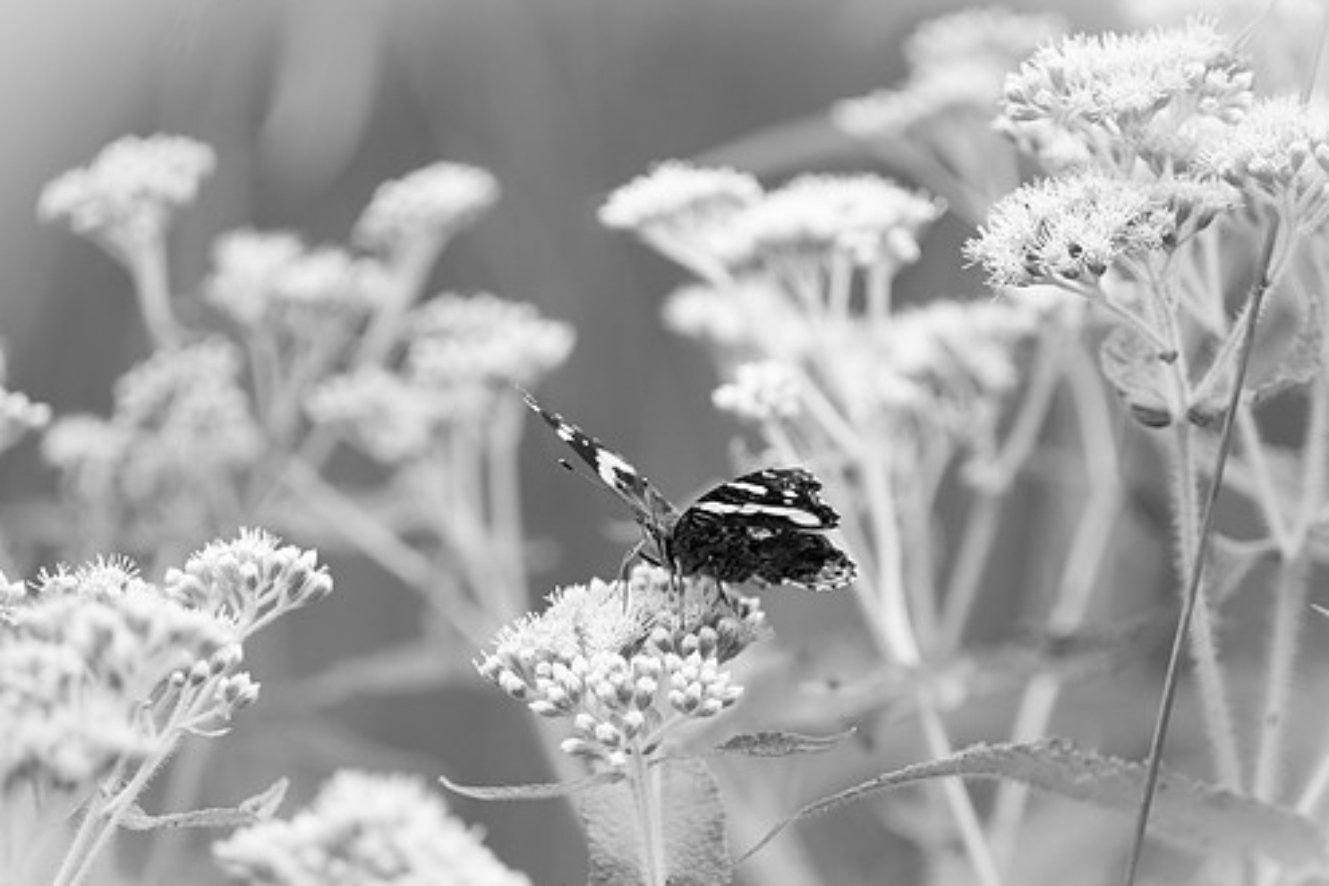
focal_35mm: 469
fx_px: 17313
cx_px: 631
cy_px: 501
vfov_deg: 2.9
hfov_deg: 4.4
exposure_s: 1/750
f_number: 6.3
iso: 400
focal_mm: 400
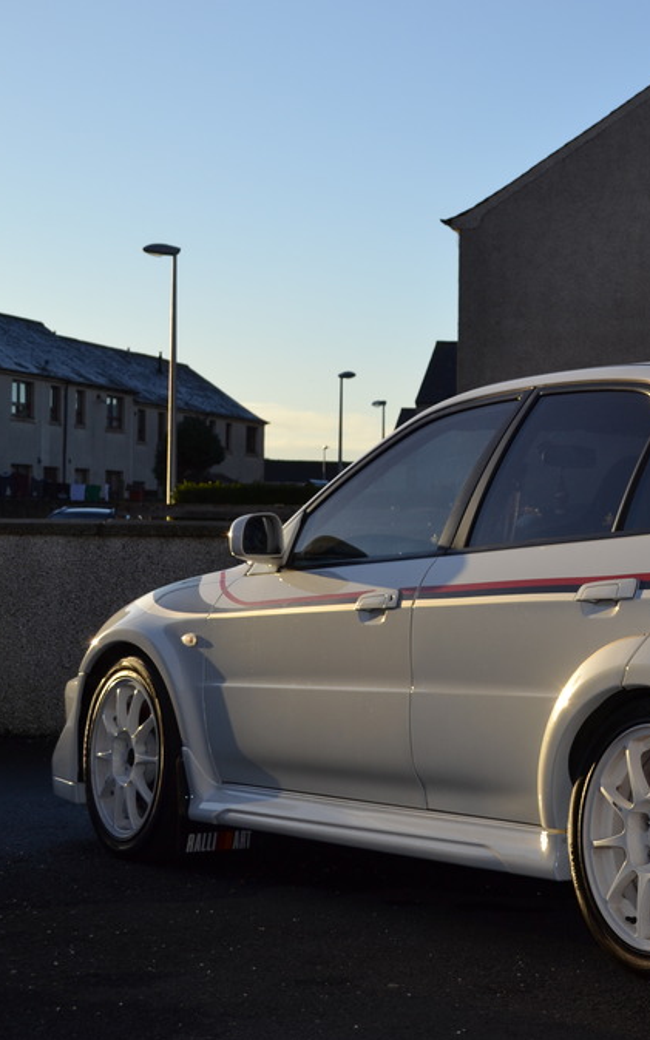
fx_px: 2240
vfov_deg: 26.2
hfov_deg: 15.9
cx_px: 772
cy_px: 524
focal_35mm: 79
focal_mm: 34
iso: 100
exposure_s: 1/200
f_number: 7.1
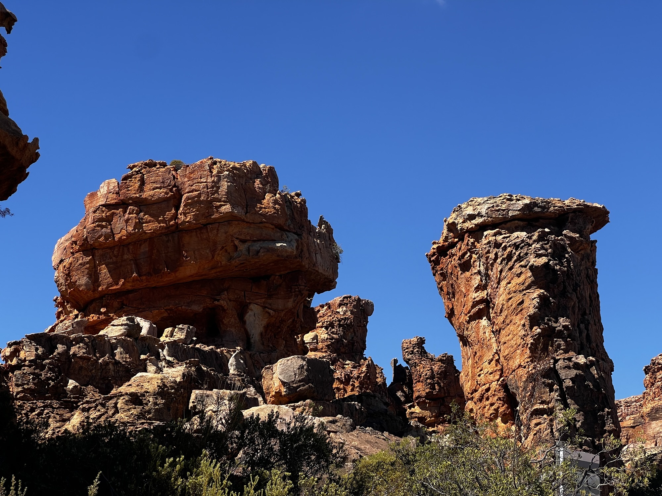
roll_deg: -1.1
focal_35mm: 77
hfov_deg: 25.3
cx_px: 331
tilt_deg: +13.8
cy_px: 248
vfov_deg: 19.1
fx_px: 1473
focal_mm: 9
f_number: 2.8
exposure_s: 1/673
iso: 32
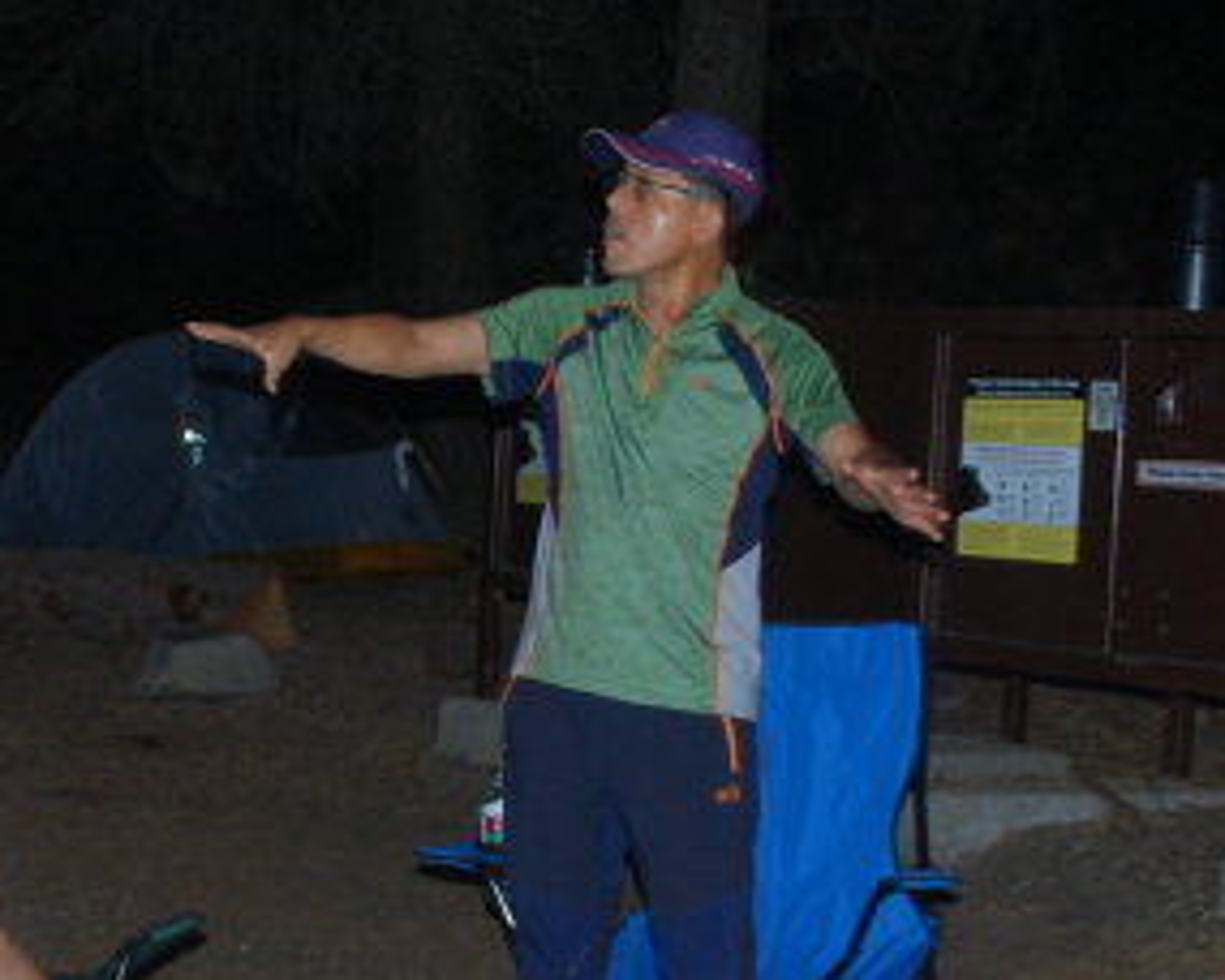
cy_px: 593
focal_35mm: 80
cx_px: 524
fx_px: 2900
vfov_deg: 19.2
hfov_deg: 23.8
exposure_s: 1/60
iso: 250
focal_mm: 18
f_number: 3.8
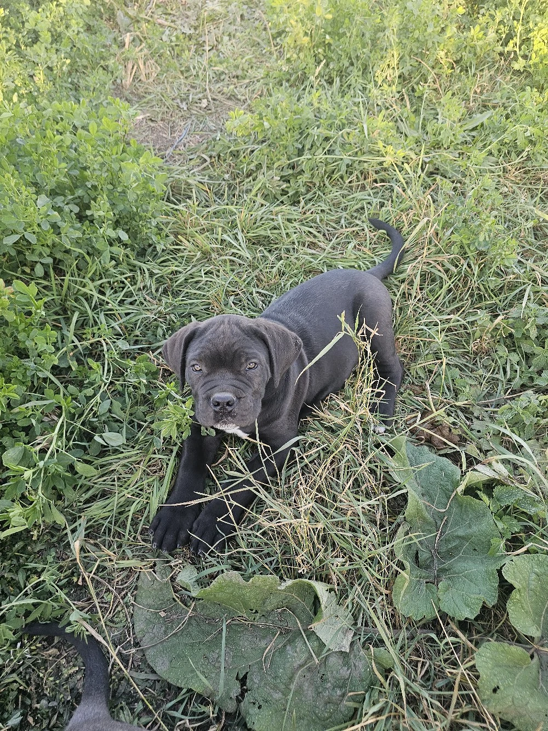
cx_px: 274
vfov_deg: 73.9
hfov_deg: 58.9
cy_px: 366
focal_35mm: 23
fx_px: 485
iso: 80
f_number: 1.7
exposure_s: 1/182
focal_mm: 6.3
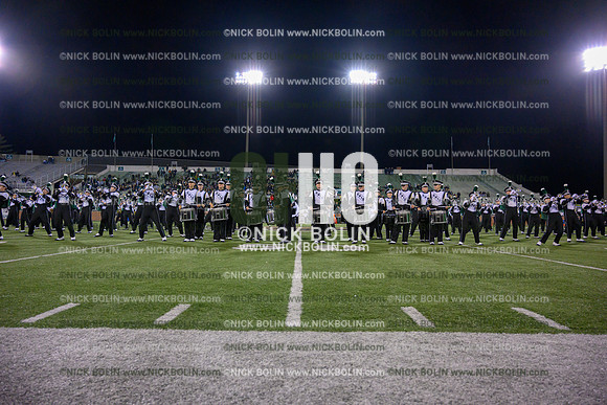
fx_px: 405
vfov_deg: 53.2
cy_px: 202
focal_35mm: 24
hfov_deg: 73.7
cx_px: 304
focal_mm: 24
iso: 5000
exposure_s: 1/1000
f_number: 4
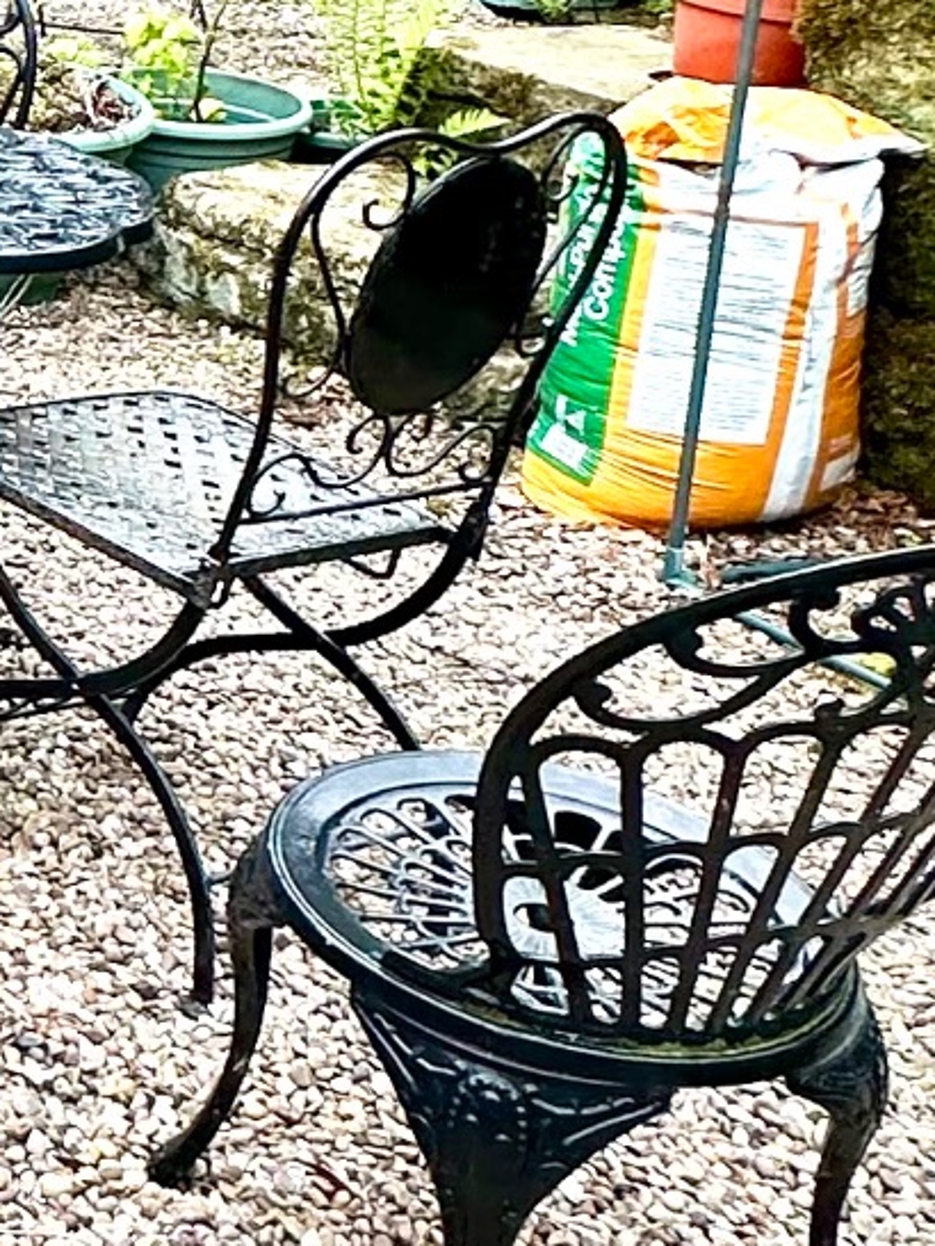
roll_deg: +0.6
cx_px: -1017
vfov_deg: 26.4
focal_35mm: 70
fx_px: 2519
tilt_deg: -12.5
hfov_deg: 15.8
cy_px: 16
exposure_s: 1/243
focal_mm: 2.22
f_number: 2.2
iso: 40
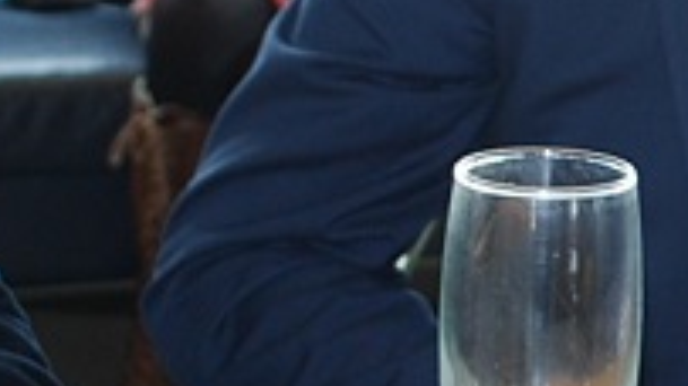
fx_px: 3045
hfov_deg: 12.6
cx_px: 793
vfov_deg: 7.3
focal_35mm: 167
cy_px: 144
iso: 200
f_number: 3.5
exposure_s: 1/80
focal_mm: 18
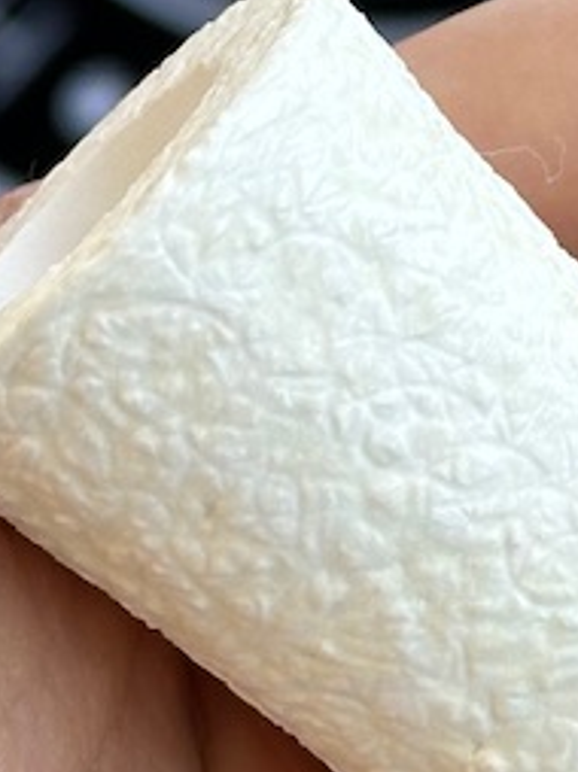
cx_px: 809
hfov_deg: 6.1
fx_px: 5397
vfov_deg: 8.1
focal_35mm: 242
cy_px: -76
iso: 50
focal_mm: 6.86
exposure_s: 1/196
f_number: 1.78
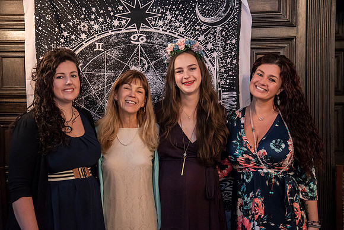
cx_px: 172
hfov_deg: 33.5
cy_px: 115
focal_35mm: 60
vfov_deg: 22.7
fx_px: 572
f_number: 4
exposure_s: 1/200
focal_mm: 58
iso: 3200
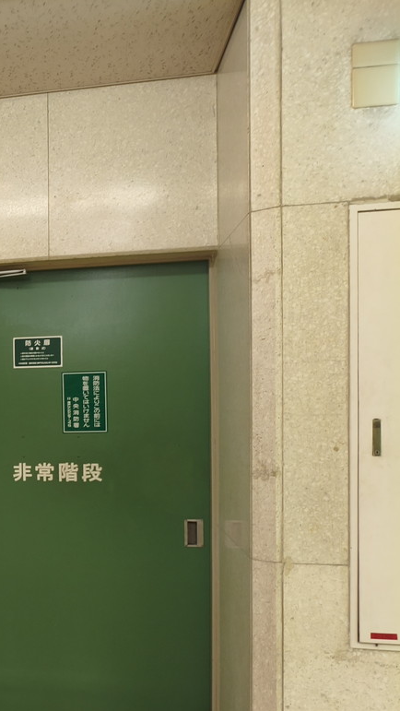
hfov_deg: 21.6
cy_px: 427
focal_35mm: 47
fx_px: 886
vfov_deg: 43.5
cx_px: -188
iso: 200
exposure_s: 1/59.9
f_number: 1.5
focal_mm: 4.94
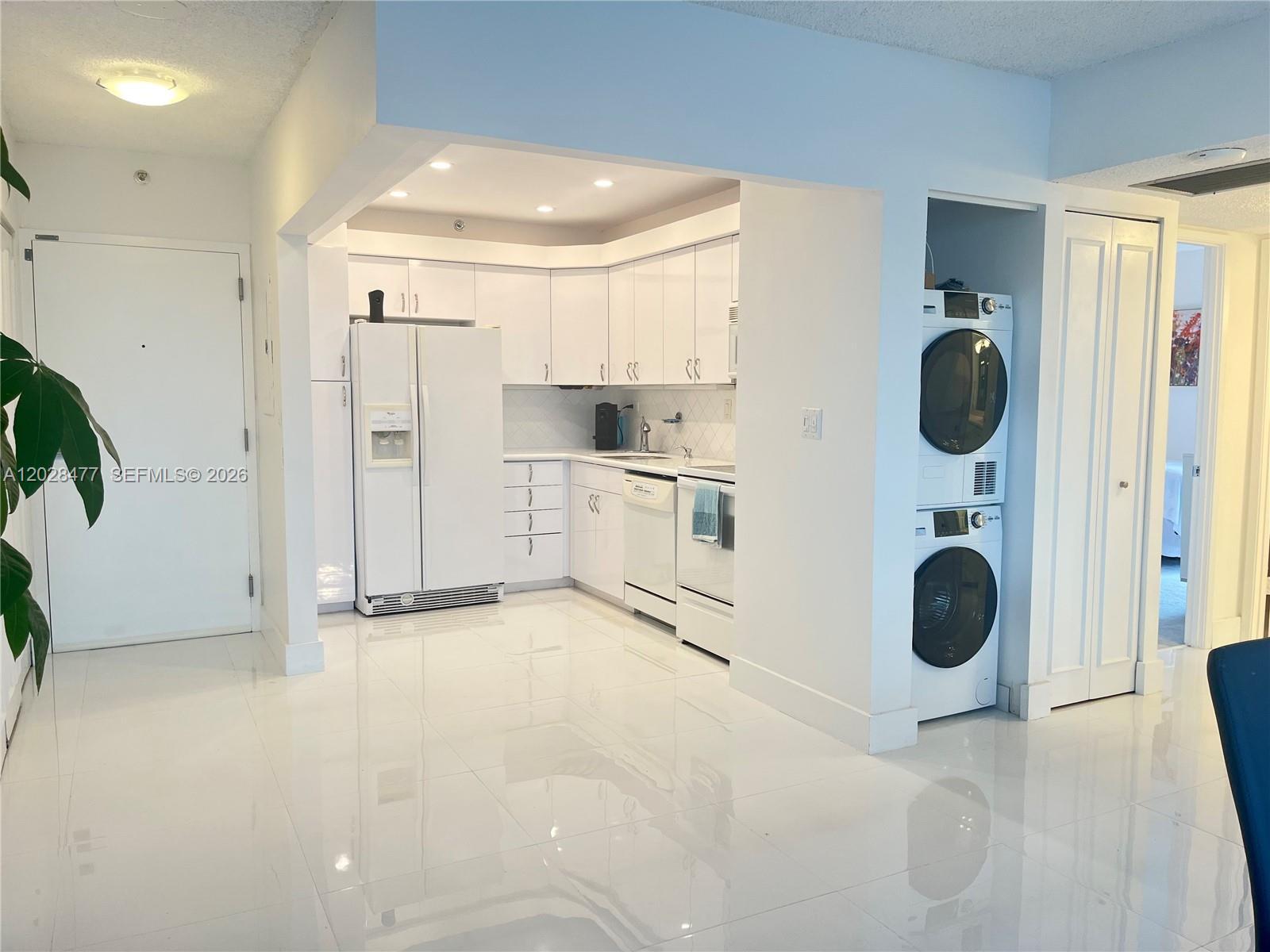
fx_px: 954
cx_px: 635
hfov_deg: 67.3
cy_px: 476
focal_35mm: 26
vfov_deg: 53.1
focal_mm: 5.1
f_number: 1.6
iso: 64
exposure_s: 1/60
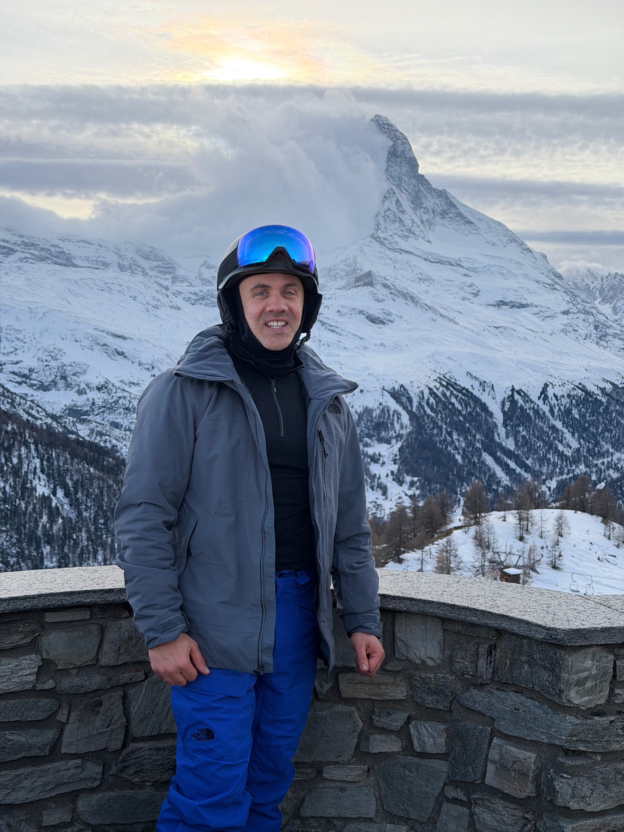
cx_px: 312
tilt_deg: -1.9
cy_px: 416
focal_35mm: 48
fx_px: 1154
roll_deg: -1.6
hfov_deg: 30.3
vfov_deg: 39.7
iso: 100
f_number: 1.78
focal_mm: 6.76
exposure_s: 1/3096
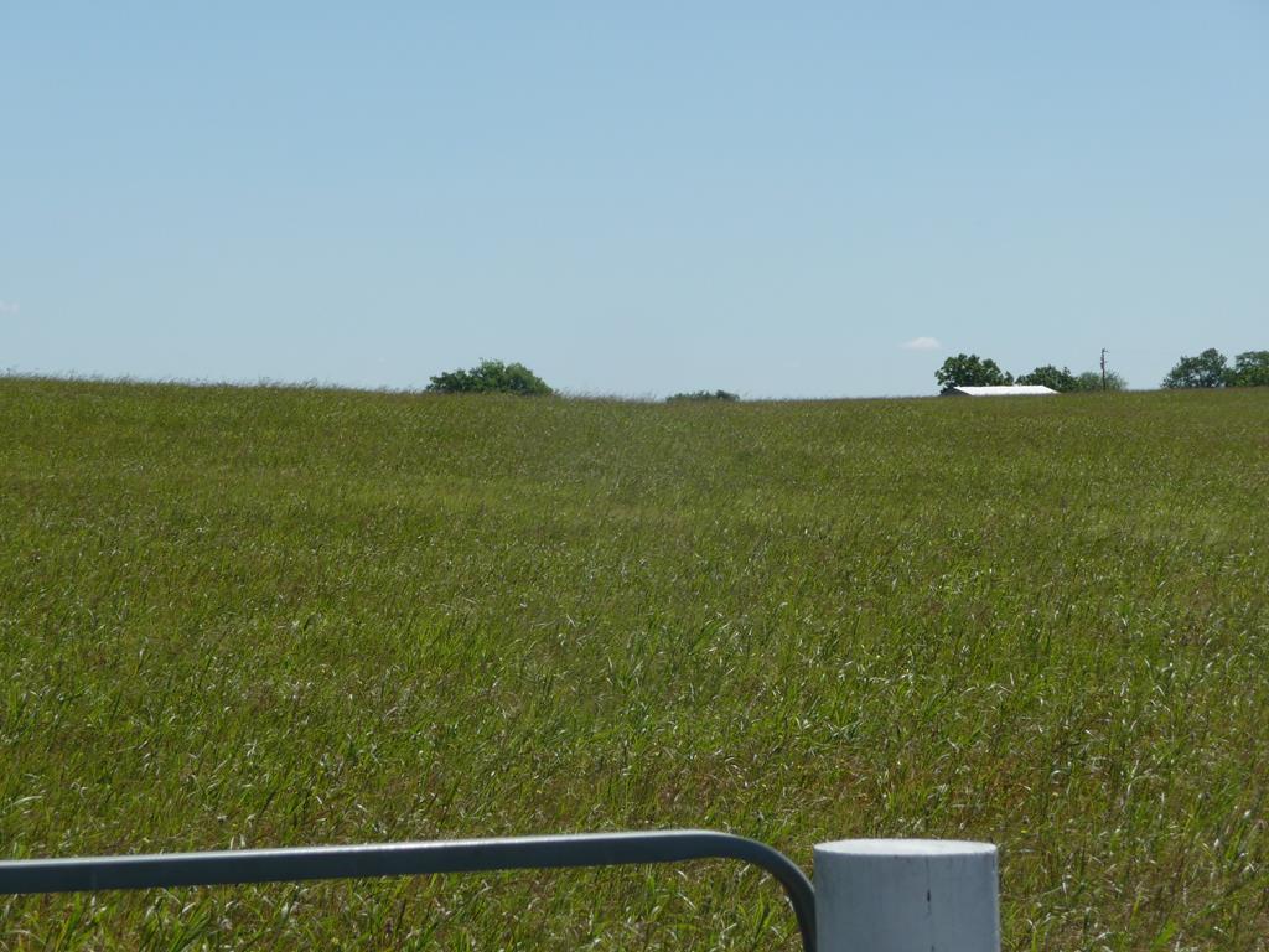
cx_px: 634
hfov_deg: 15.4
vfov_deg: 11.6
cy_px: 476
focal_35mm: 128
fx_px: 4692
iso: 100
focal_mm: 21.8
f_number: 4.7
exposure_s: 1/1000
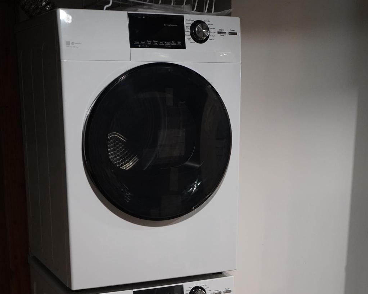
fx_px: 632
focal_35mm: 58
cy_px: 275
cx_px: 184
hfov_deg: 32.5
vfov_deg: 25.3
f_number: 4.5
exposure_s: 1/160
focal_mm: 41
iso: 4000
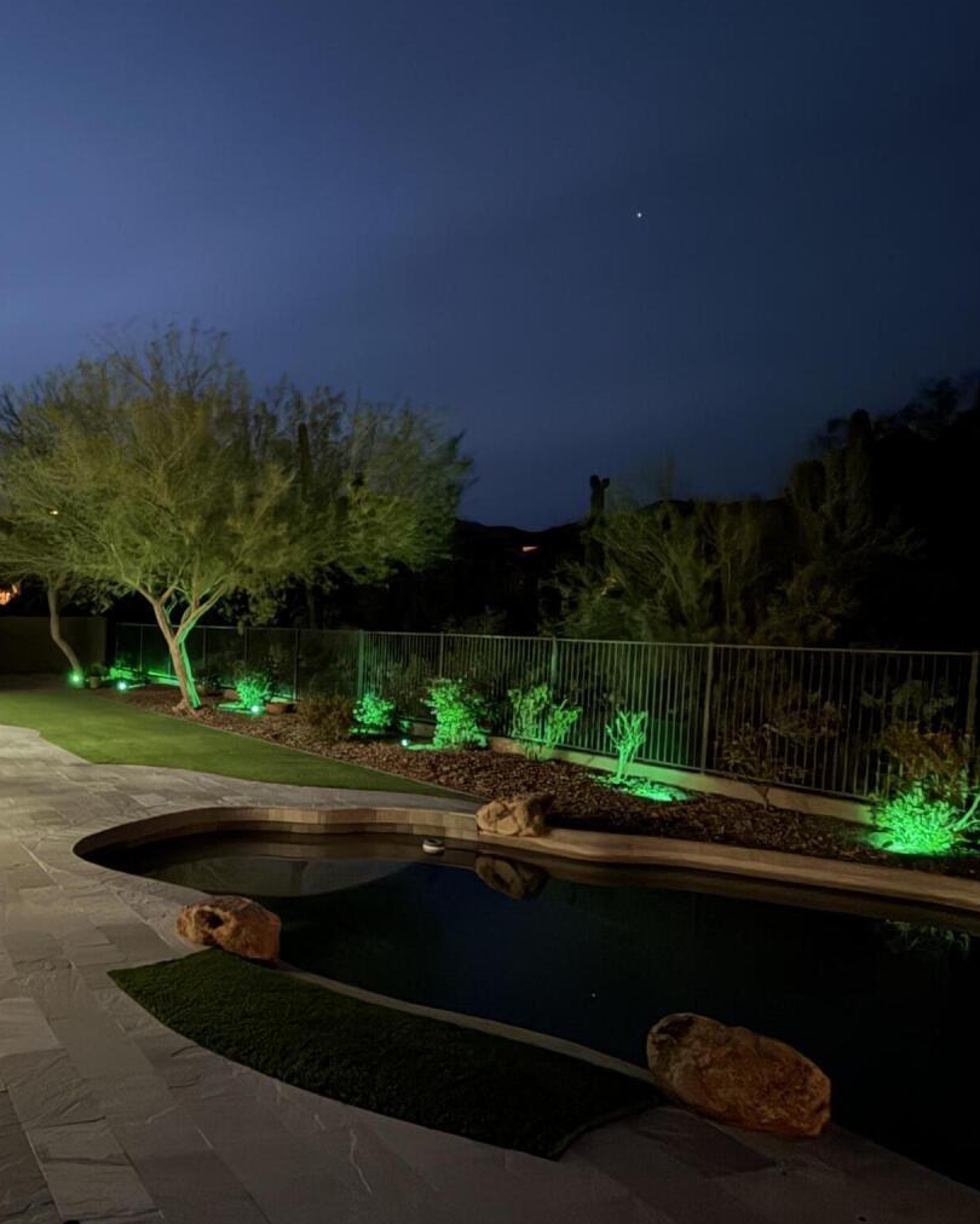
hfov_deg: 47.4
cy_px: 709
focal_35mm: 27
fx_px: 979
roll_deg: -1.3
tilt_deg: -4.7
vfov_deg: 63.7
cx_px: 85
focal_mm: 2.22
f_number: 2.2
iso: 1000
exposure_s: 1/6
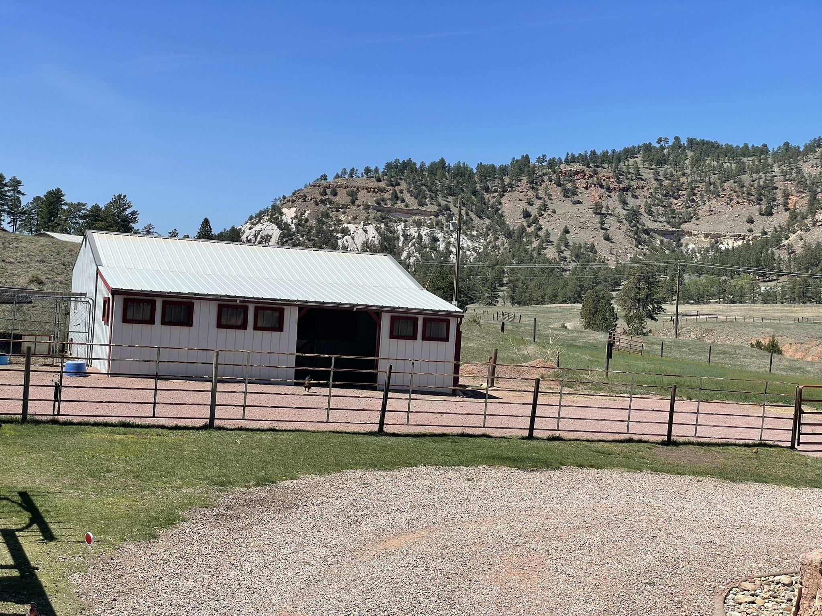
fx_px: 1235
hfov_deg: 36.8
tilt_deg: +0.3
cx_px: 411
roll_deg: -4.1
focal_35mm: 52
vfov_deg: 28.0
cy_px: 308
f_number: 2
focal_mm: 6
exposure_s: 1/2179
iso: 25
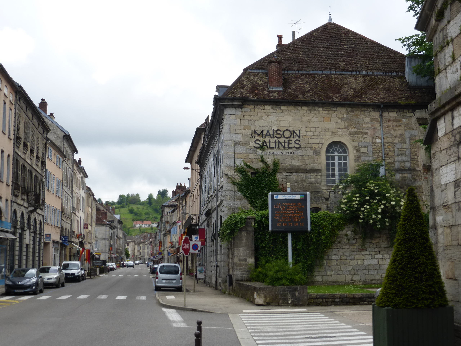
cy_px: 173
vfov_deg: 27.5
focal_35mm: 53
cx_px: 230
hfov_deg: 36.2
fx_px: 706
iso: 100
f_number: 4.4
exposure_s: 1/500
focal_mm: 9
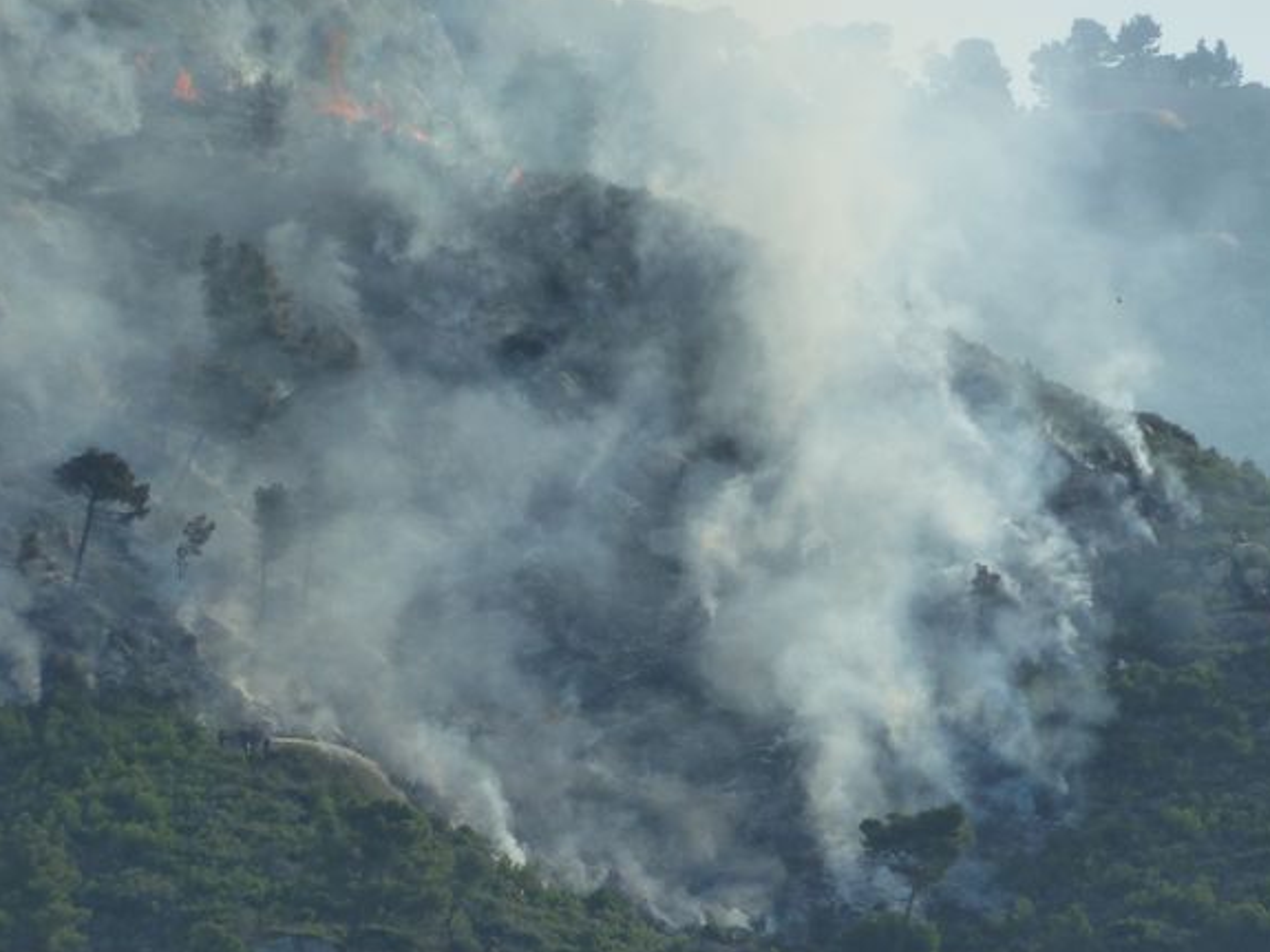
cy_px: 610
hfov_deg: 4.3
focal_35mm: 466
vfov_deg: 3.2
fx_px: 17093
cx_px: 735
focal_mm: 49.2
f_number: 5.6
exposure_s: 1/500
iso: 125
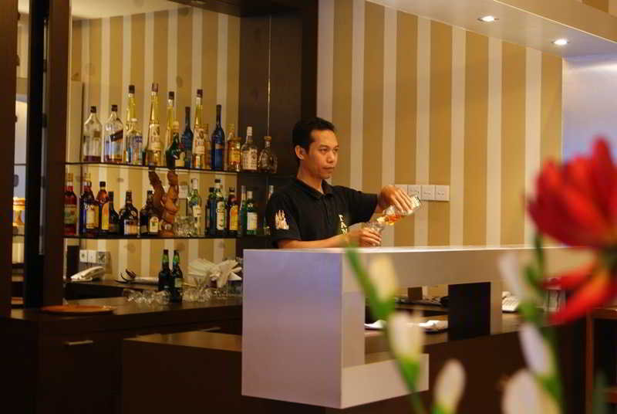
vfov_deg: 22.7
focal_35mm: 60
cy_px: 207
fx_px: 1030
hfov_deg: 33.4
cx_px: 308
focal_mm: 40
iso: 400
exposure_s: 1/4
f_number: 5
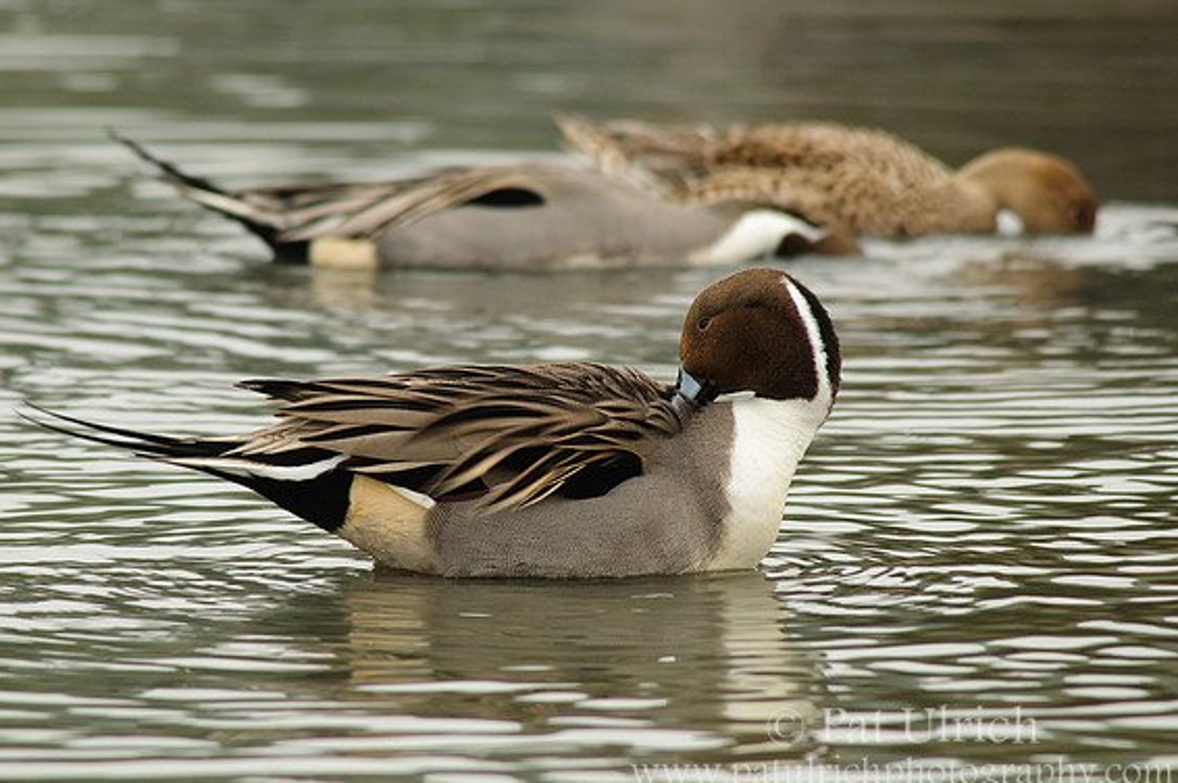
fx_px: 20101
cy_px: 397
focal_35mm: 615
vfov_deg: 2.2
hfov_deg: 3.4
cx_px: 581
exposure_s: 1/100
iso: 400
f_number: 8
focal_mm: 400
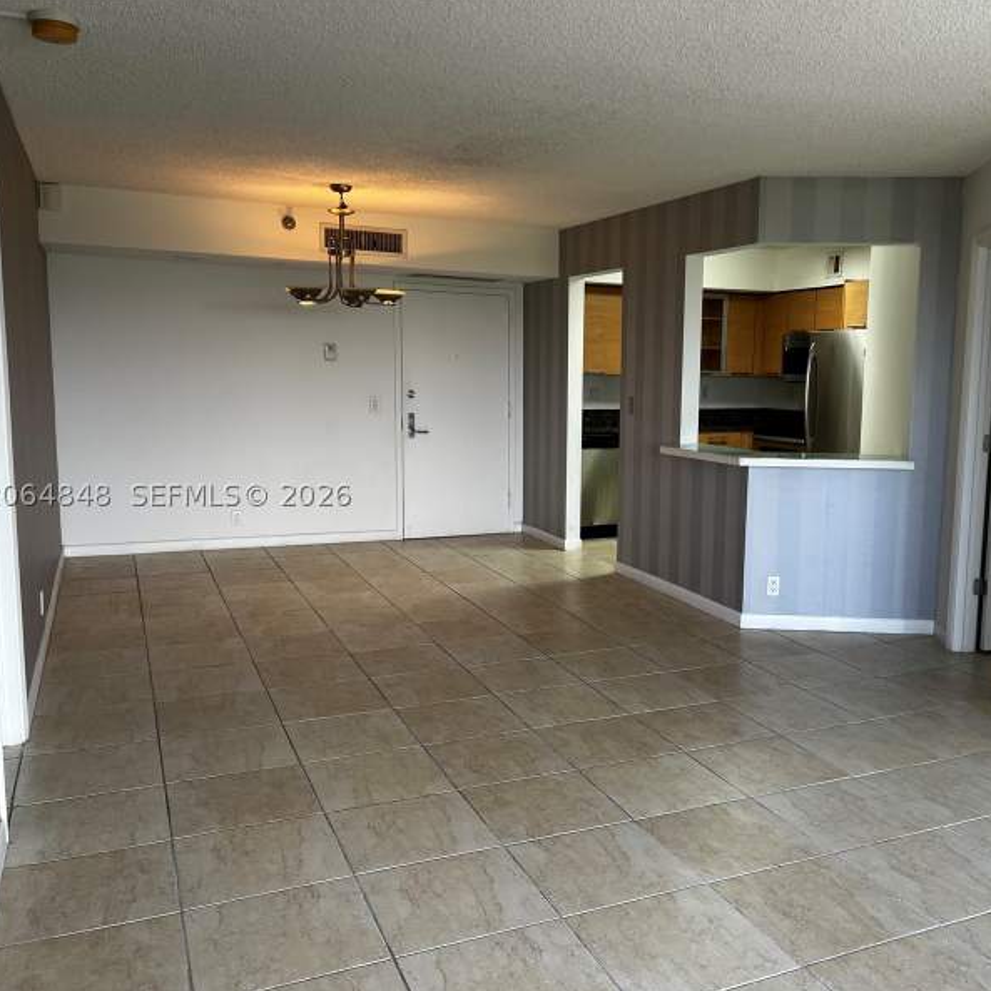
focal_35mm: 31
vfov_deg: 52.5
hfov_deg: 52.1
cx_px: 607
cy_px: 495
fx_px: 1004
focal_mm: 5.7
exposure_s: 1/120
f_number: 1.5
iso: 64
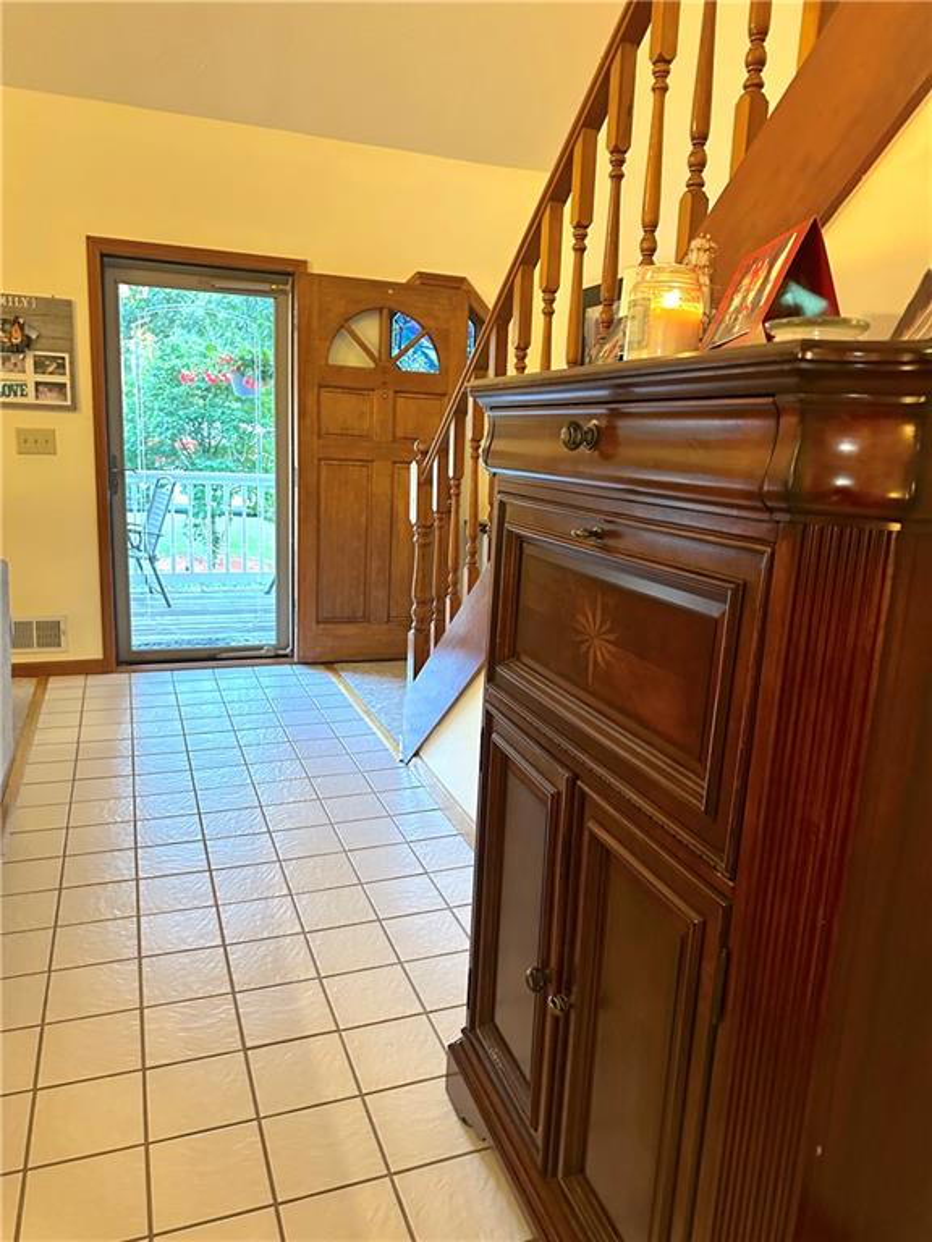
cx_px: 466
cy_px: 621
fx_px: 862
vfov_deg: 71.6
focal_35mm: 24
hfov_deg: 56.8
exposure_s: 1/60
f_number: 1.78
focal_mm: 6.86
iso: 640
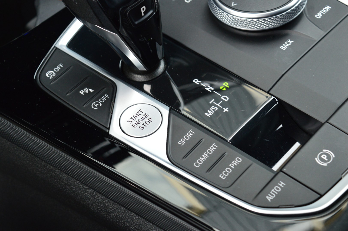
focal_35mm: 72
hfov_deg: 28.1
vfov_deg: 18.9
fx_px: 695
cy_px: 116
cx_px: 174
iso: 800
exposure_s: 1/80
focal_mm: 48
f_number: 8
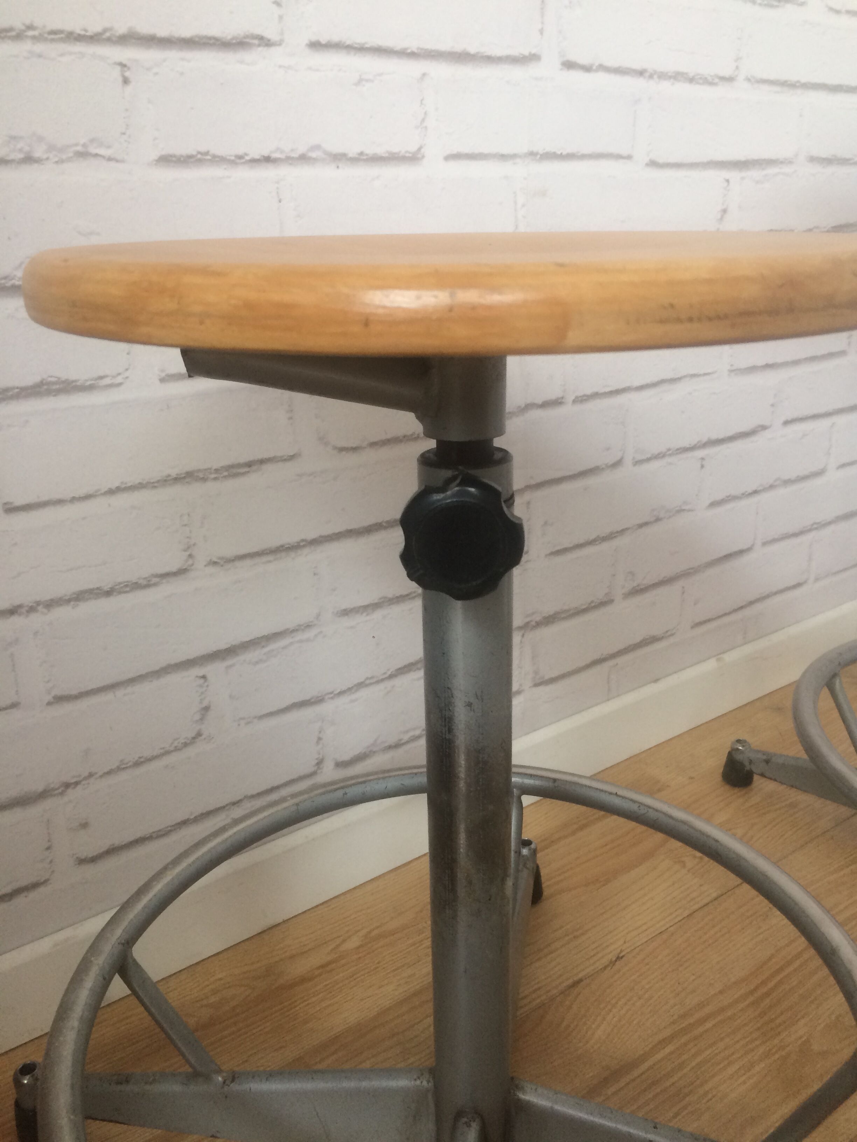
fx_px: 957
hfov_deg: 48.2
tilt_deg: -25.2
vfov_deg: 61.7
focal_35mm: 29
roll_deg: +3.8
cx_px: 428
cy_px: 571
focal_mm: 4.15
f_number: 2.2
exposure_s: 1/33
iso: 50
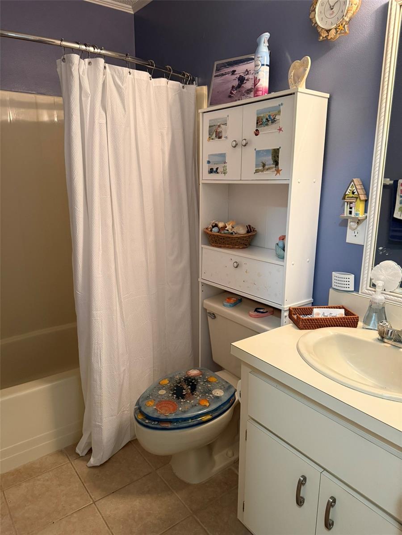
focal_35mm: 24
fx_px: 372
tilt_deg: -13.0
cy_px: 268
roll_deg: +0.1
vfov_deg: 71.6
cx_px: 201
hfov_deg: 56.8
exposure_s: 1/60
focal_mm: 6.76
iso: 320
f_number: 1.78
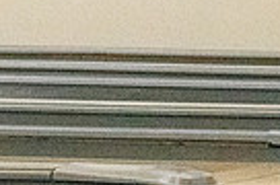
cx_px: 546
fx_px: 3973
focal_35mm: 512
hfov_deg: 4.0
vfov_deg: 2.7
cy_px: -43
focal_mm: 80
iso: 10000
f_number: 4.5
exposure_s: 1/1250
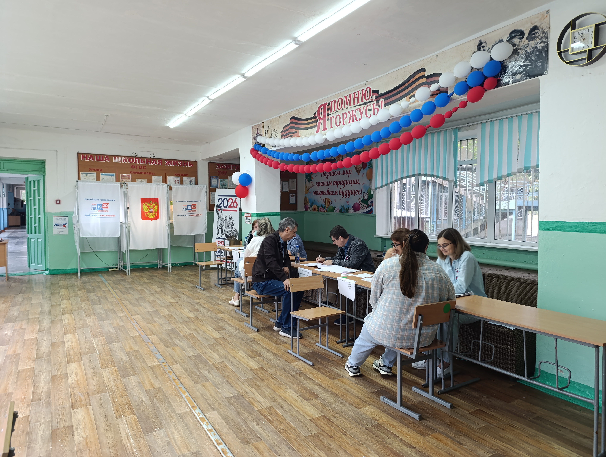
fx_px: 403
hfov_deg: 73.8
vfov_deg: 59.0
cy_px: 228
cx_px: 303
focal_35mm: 23
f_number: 1.6
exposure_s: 1/100
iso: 400
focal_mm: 6.14
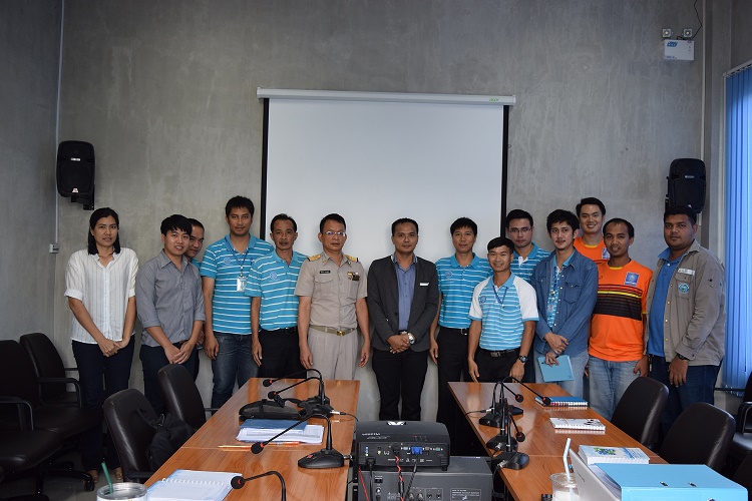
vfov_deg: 36.9
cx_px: 376
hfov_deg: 53.1
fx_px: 752
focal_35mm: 36
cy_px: 250
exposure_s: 1/80
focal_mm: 24
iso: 400
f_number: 4.5
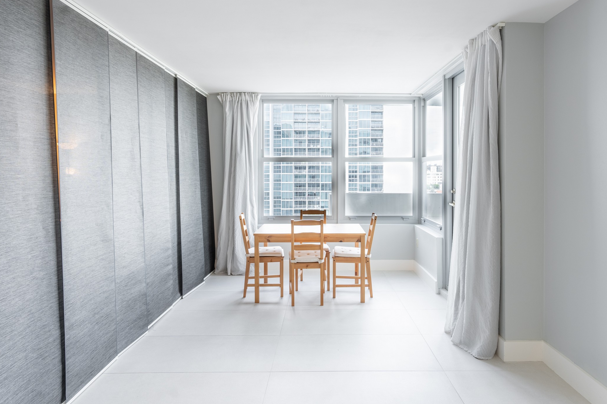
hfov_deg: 76.0
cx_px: 323
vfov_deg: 54.9
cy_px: 173
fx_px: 388
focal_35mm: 23
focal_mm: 17
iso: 400
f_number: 8
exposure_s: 1/160
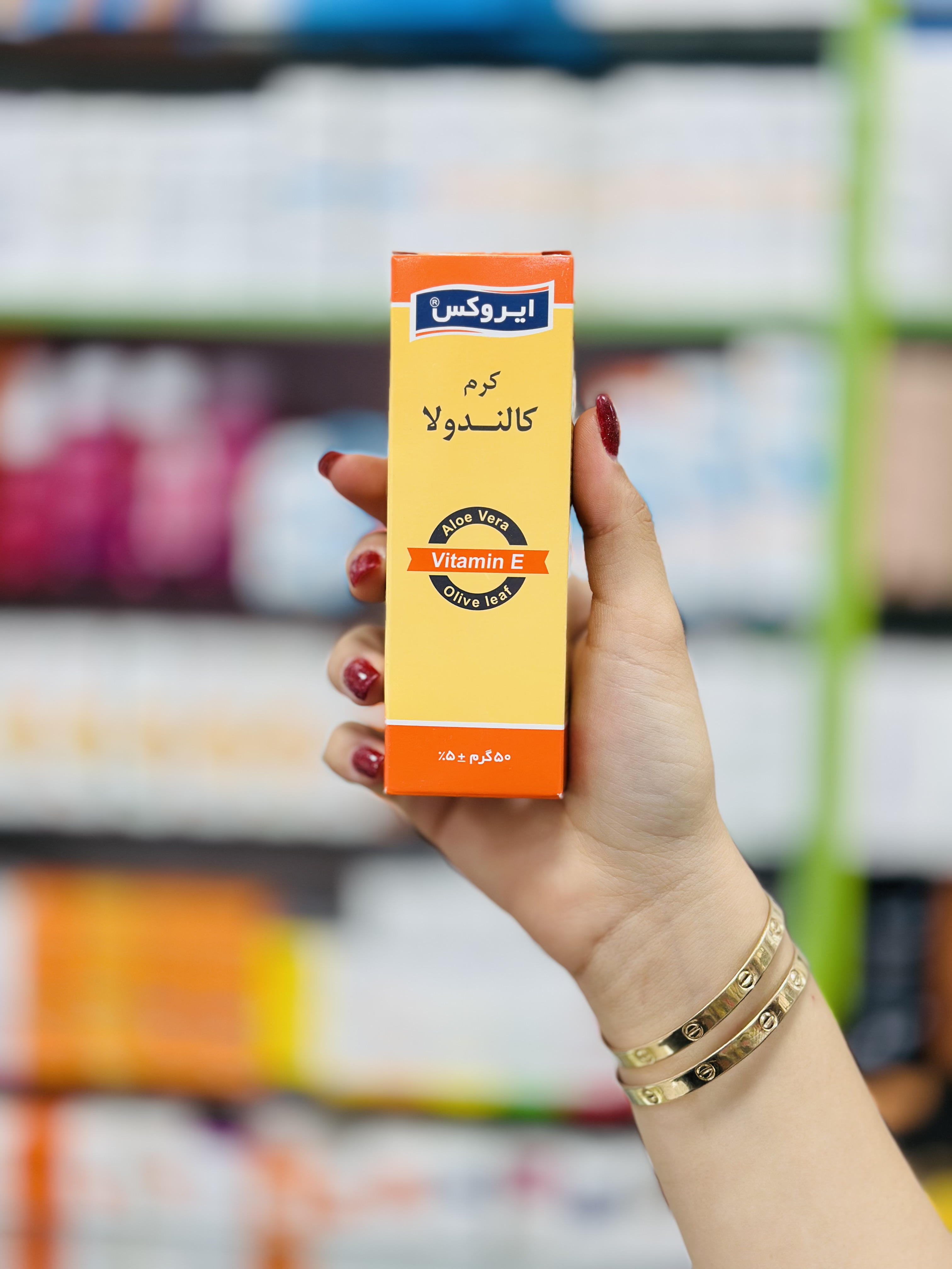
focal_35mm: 48
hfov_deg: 30.3
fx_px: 1760
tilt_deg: -4.8
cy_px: 634
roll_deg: -1.8
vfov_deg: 39.7
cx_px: 476
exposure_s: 1/100
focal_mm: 6.86
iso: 80
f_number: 1.78
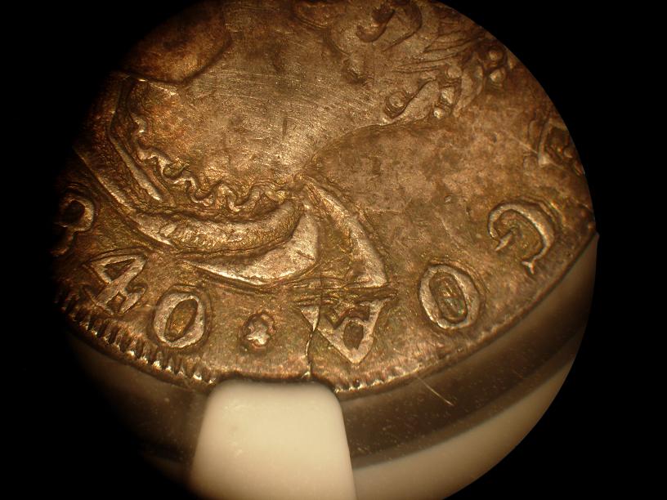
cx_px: 334
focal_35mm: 36
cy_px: 250
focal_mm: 7.5
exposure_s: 1/16
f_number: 2.7
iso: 50
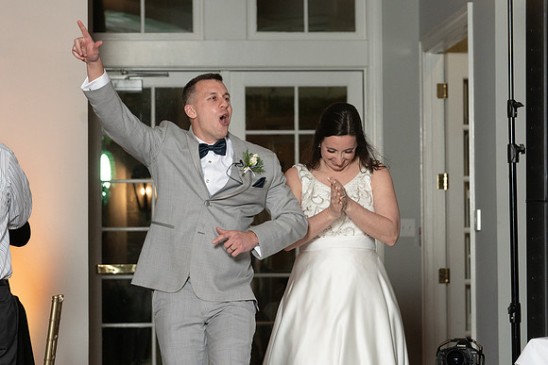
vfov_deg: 9.9
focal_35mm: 139
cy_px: 184
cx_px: 256
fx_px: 2116
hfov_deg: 14.8
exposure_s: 1/200
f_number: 5.6
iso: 2000
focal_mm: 113
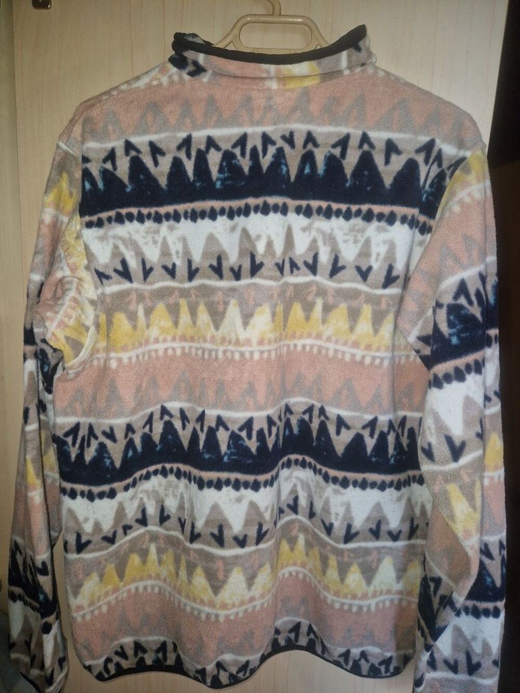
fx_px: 461
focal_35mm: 23
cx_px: 260
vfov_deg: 73.9
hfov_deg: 58.9
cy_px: 346
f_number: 1.8
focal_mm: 5.4
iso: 400
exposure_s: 1/100
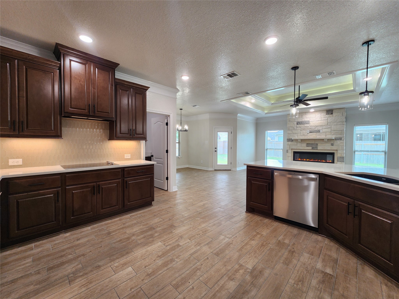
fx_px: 150
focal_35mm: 13
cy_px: 150
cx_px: 200
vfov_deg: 89.9
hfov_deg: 106.2
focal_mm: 2.2
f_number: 2.2
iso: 160
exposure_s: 1/60
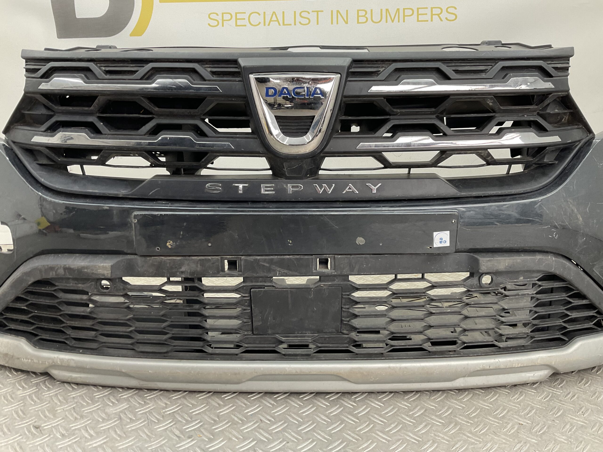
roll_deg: -0.7
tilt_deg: -14.2
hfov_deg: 61.7
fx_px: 505
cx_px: 302
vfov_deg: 48.2
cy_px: 226
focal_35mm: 29
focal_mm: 3
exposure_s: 1/100
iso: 64
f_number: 1.8
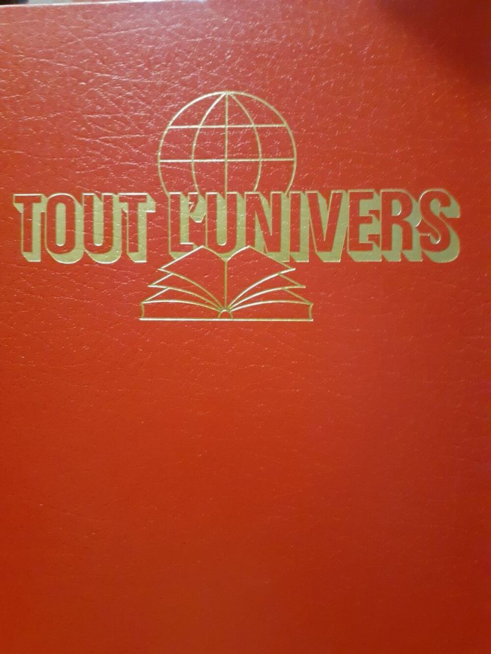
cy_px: 327
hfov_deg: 51.4
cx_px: 246
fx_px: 511
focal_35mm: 27
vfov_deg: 65.3
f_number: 1.9
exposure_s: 1/20
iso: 640
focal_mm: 3.6
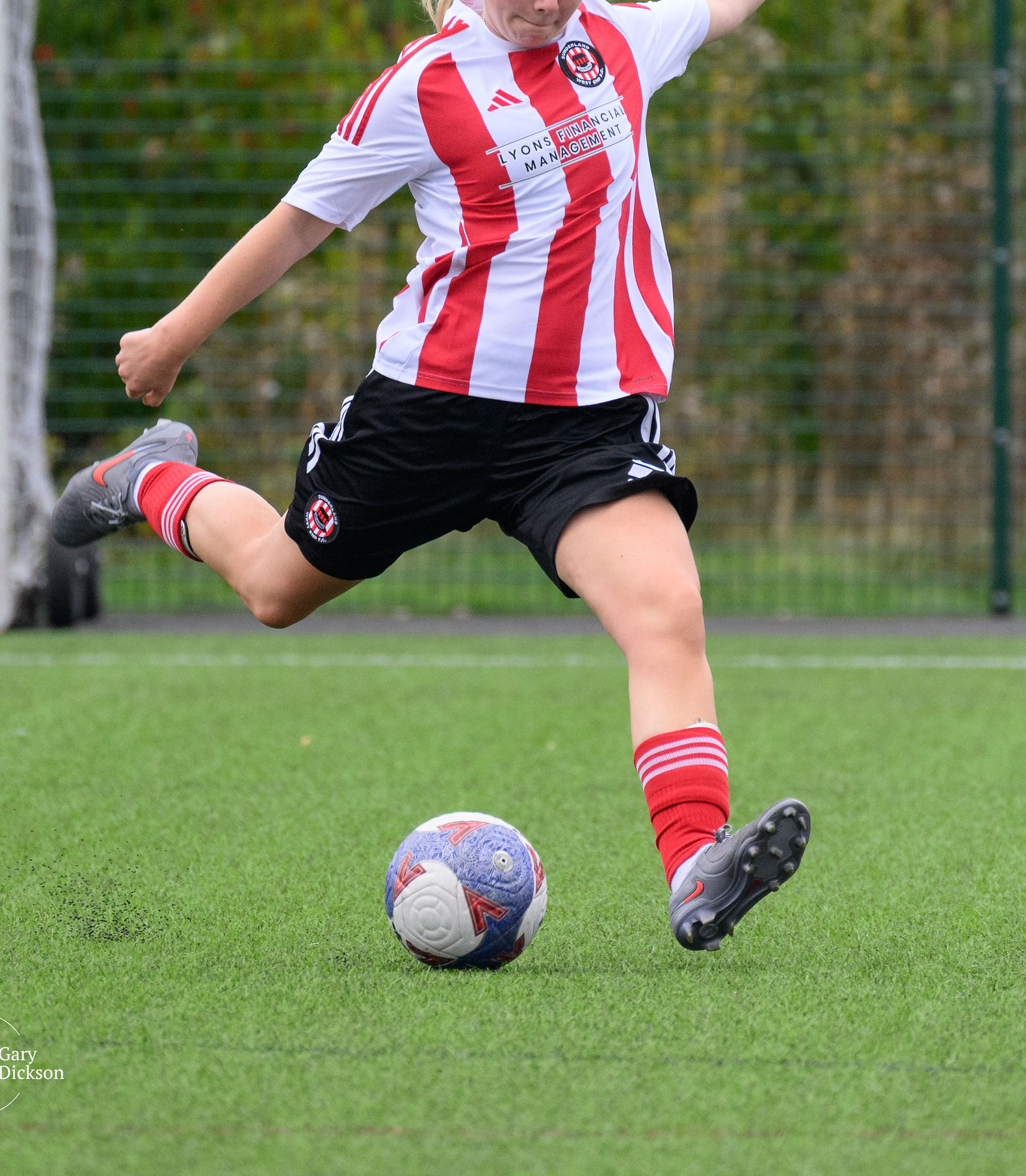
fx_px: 31815
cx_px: 553
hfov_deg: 1.8
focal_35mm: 882
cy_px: 344
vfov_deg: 2.1
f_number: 5.3
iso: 1400
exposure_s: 1/1250
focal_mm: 350
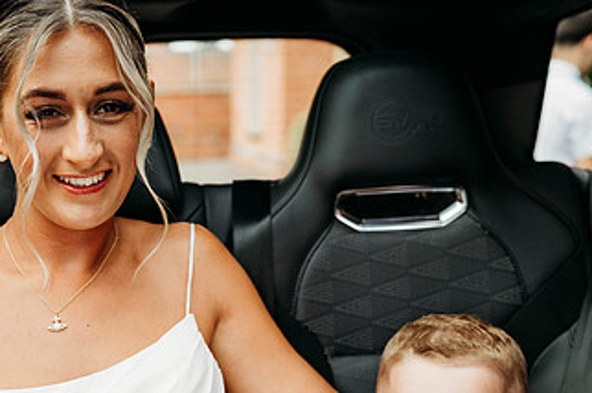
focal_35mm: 63
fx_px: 1035
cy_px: 309
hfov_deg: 31.5
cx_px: 175
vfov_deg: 21.3
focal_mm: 35
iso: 720
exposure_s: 1/200
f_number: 2.8
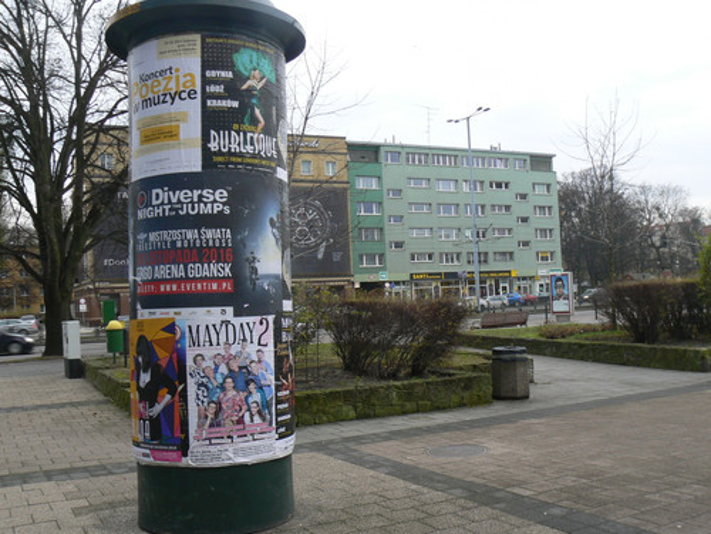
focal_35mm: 36
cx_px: 356
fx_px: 739
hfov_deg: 51.4
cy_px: 267
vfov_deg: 39.7
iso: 80
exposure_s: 1/60
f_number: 4
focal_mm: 6
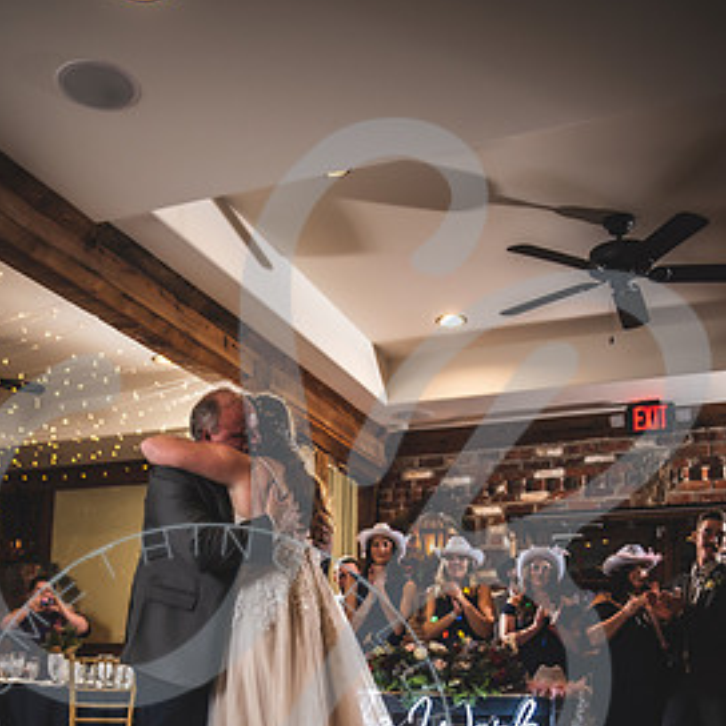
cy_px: 569
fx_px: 1068
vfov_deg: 36.4
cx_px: 328
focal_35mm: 45
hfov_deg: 37.5
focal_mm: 32
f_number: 2.8
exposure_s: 1/100
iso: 400
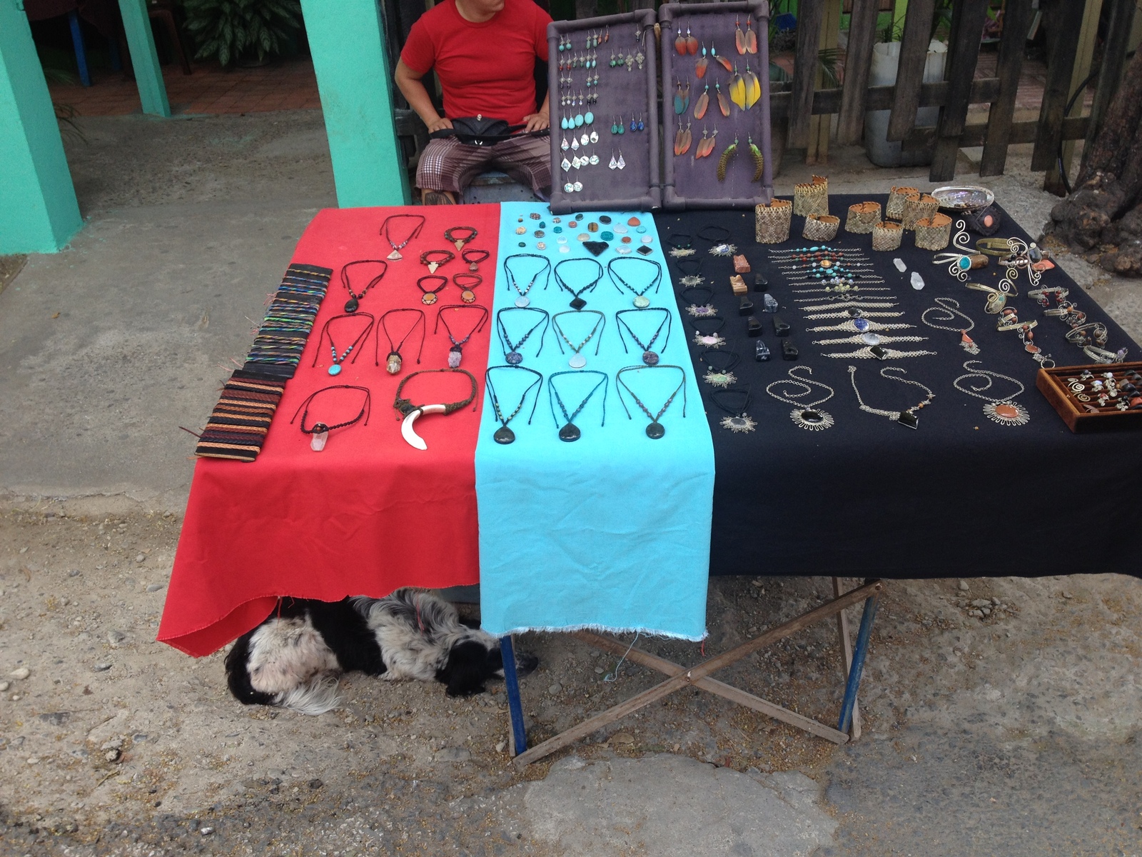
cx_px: 571
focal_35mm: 35
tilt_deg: -33.2
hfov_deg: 52.6
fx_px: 1155
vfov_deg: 40.7
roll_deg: +3.9
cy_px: 428
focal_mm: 4.28
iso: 50
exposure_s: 1/227
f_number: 2.4
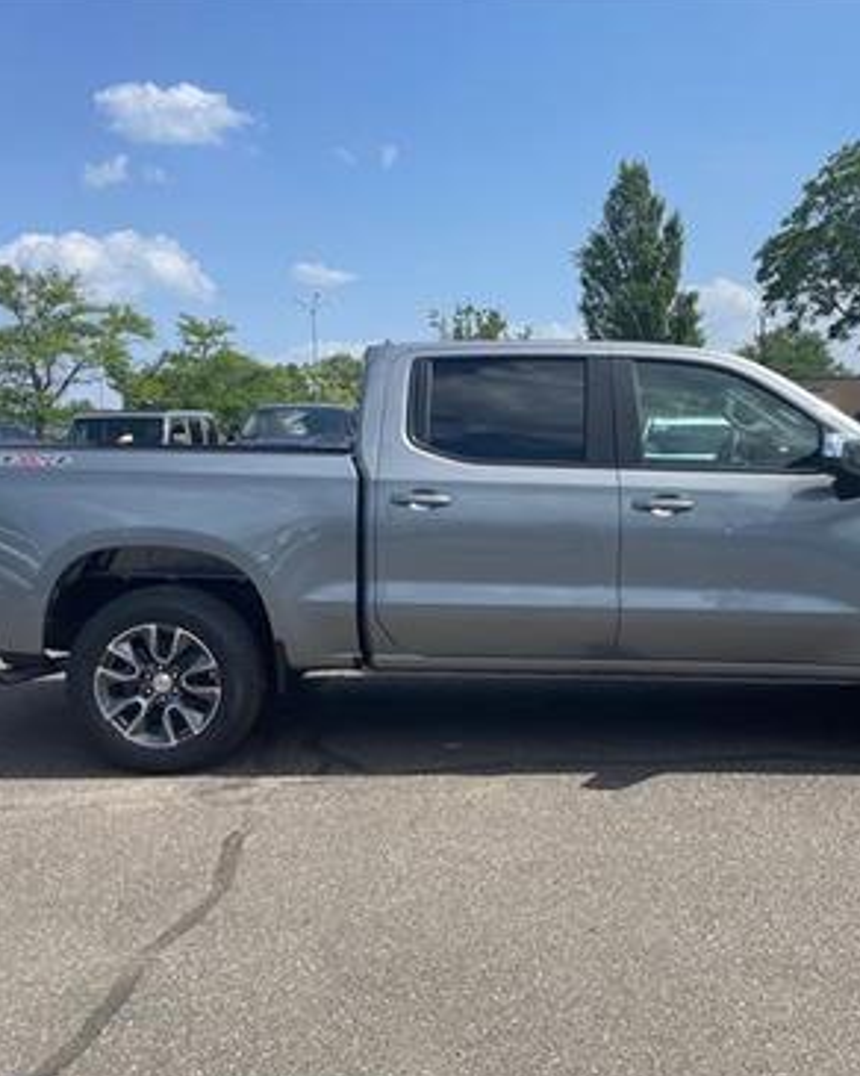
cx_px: 545
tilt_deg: -3.5
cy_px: 542
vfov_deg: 51.5
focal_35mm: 35
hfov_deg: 41.9
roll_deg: -0.2
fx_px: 1114
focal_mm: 4.2
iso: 32
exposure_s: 1/3040
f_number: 1.6
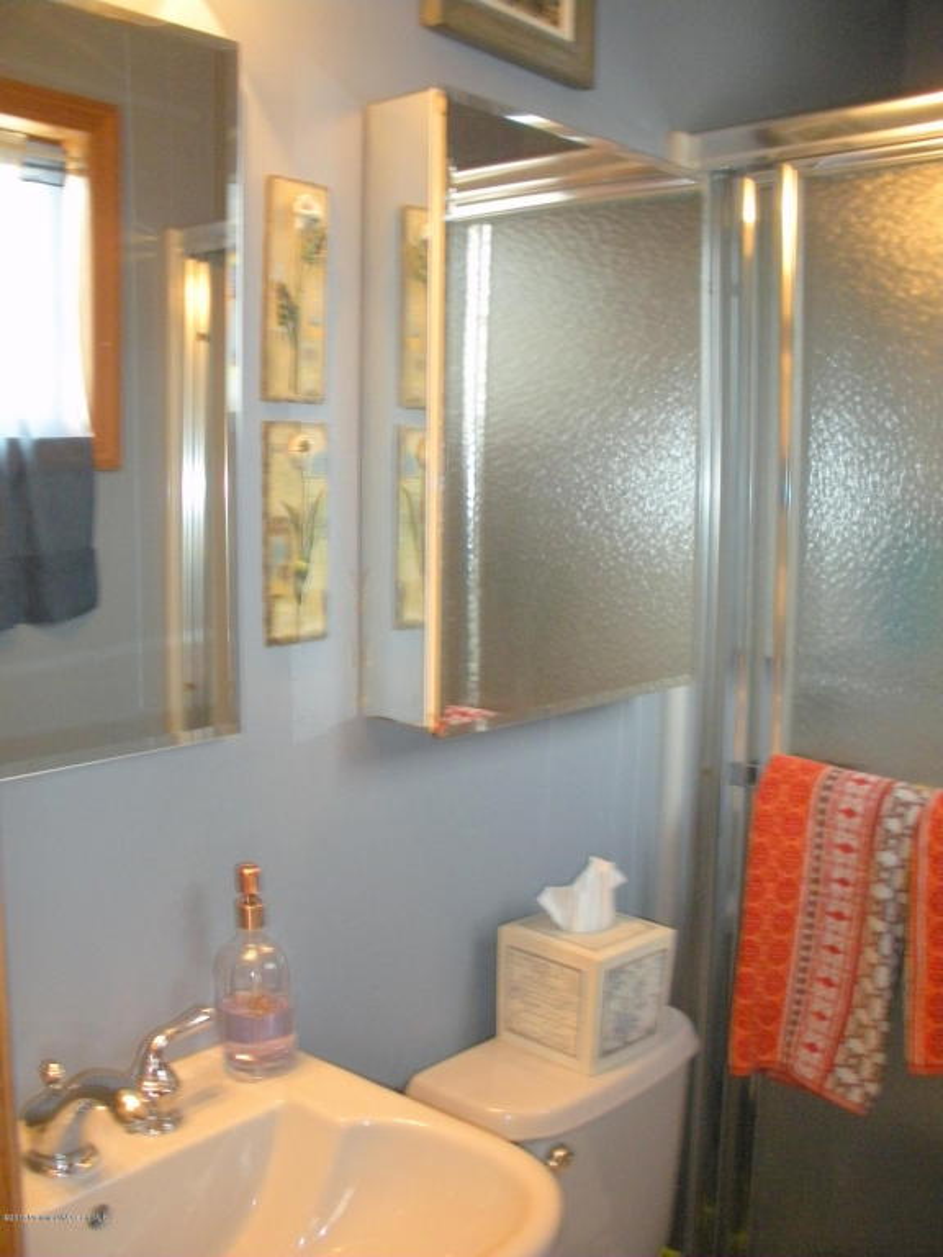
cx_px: 472
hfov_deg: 40.7
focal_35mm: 35
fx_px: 1271
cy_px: 628
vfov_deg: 52.6
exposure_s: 1/30
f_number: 3.5
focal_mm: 6.3
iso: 400
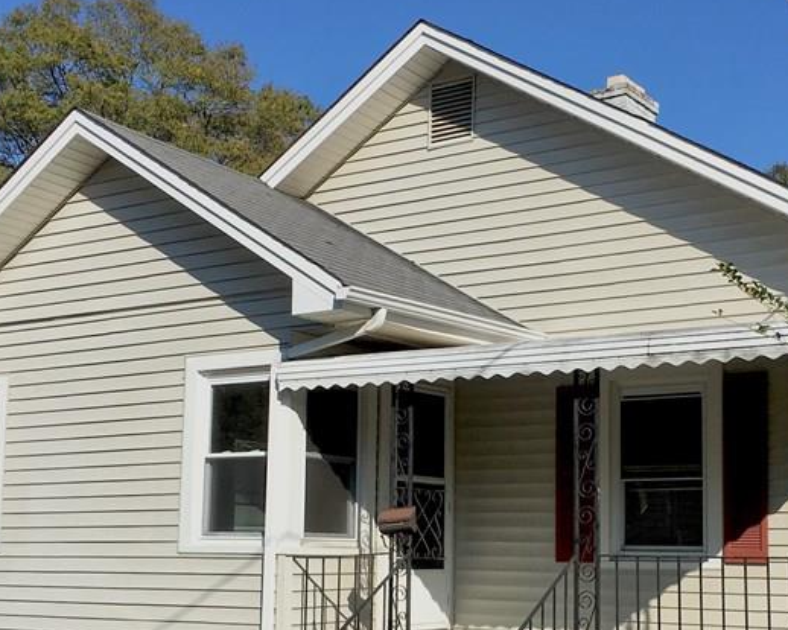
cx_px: 444
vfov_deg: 27.0
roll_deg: -1.2
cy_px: 417
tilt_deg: +7.3
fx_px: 1306
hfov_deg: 33.5
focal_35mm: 56
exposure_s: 1/3344
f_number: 2.2
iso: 25
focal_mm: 4.15
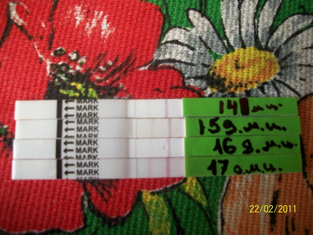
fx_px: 289
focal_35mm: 32
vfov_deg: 44.2
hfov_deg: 56.8
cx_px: 156
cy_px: 118
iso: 80
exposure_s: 1/20
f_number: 2.9
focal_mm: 5.7
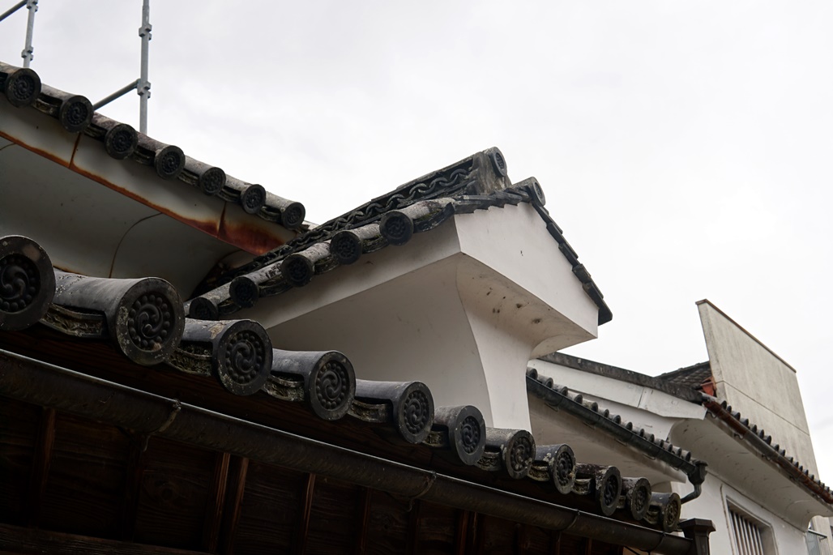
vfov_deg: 29.9
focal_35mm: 45
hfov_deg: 43.6
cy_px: 278
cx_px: 416
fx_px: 1041
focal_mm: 30
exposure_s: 1/125
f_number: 8
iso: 100
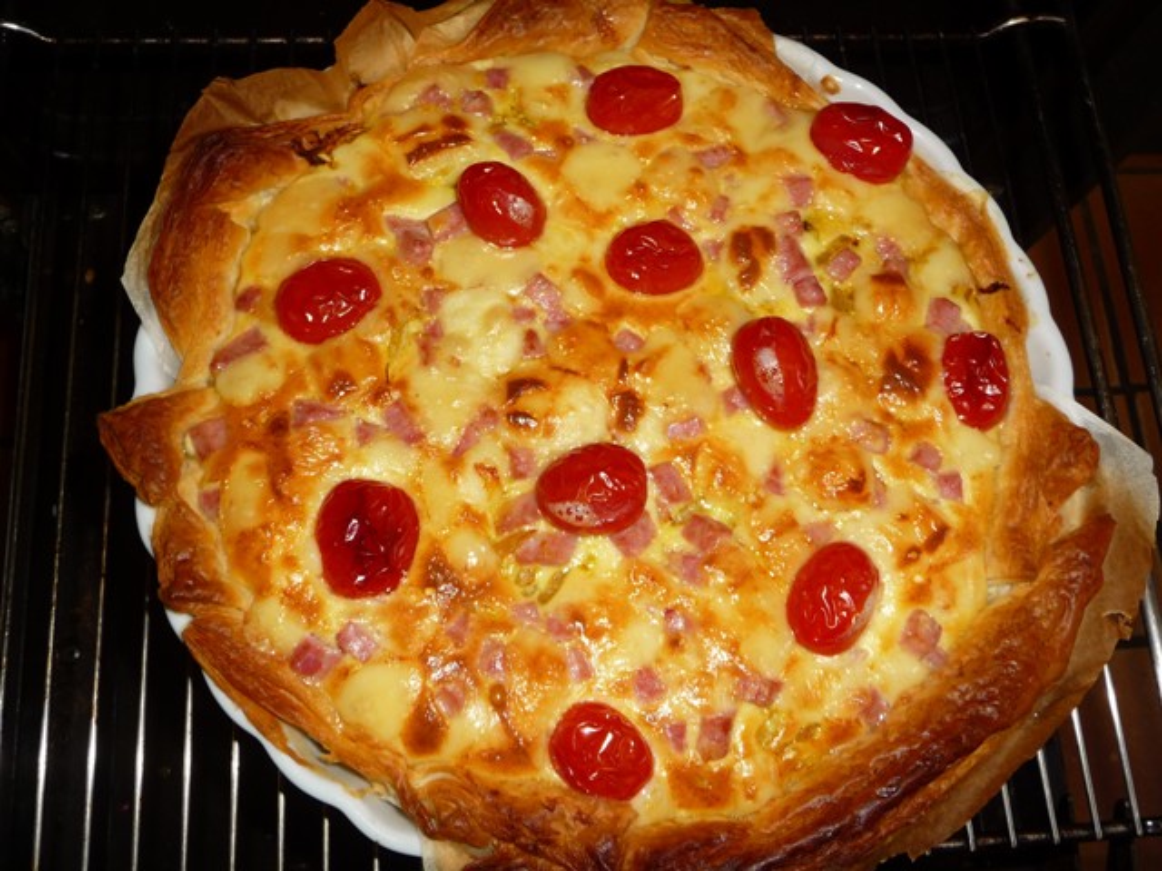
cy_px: 436
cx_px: 581
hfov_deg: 63.4
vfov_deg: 49.7
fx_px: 940
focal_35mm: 28
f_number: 3.3
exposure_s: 1/30
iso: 100
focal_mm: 4.7
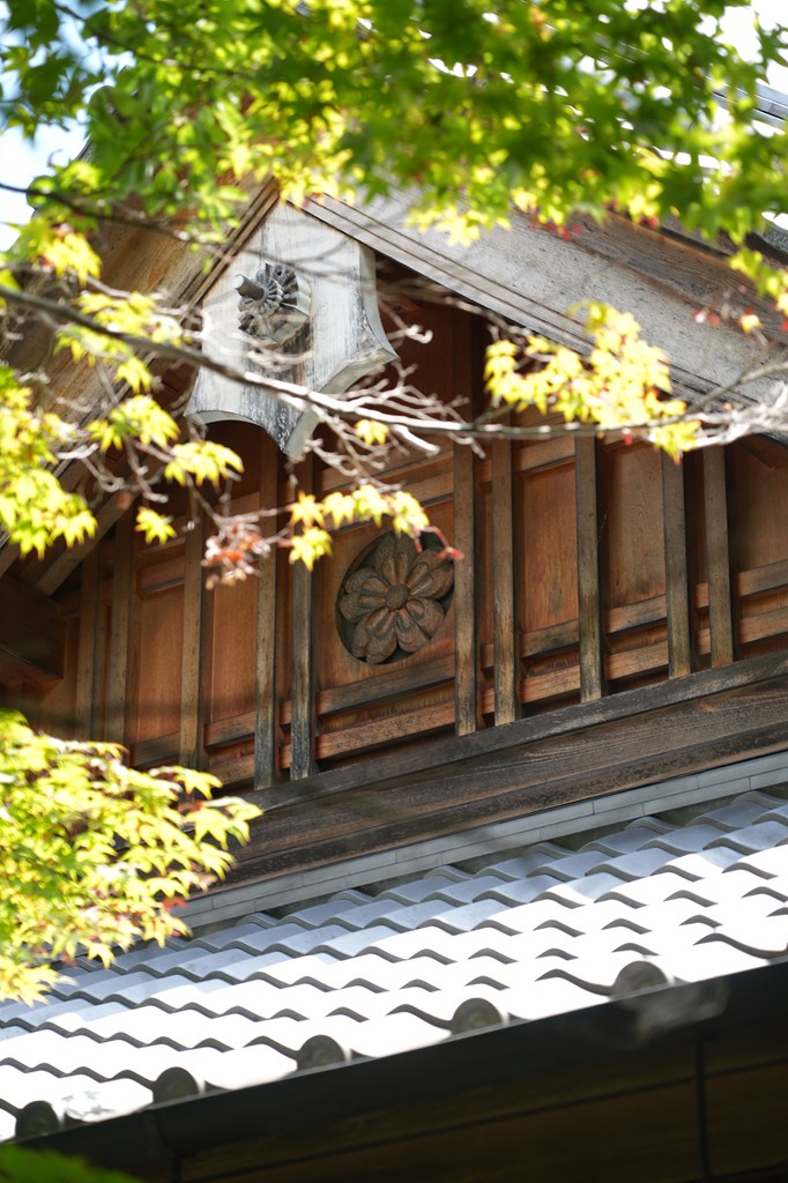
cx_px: 394
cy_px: 592
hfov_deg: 13.0
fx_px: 3450
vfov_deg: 19.5
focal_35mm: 105
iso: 100
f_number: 4.5
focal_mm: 105
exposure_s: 1/80
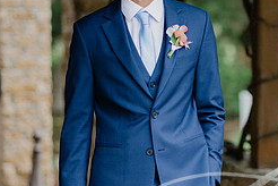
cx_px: 260
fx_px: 1544
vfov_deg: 6.9
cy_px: 89
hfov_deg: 10.2
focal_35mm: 200
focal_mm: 85
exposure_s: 1/2000
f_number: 2
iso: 200
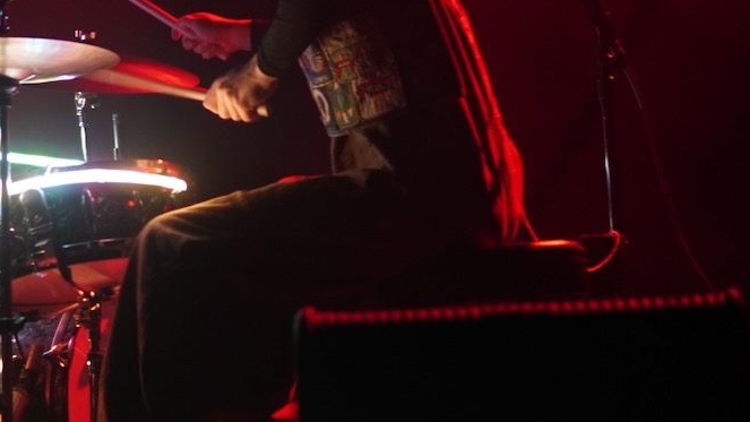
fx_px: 1810
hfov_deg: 22.7
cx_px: 48
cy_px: 141
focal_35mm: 91
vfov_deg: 13.3
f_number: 1.4
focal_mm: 30
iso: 500
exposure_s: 1/125
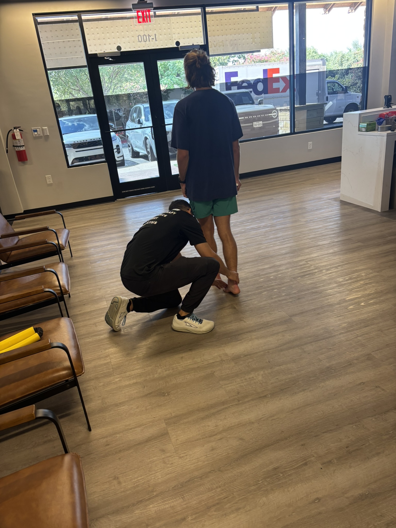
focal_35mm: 26
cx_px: 198
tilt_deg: -23.4
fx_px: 397
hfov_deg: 53.1
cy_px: 264
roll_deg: +6.6
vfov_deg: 67.3
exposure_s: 1/60
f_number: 1.6
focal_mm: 5.96
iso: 125
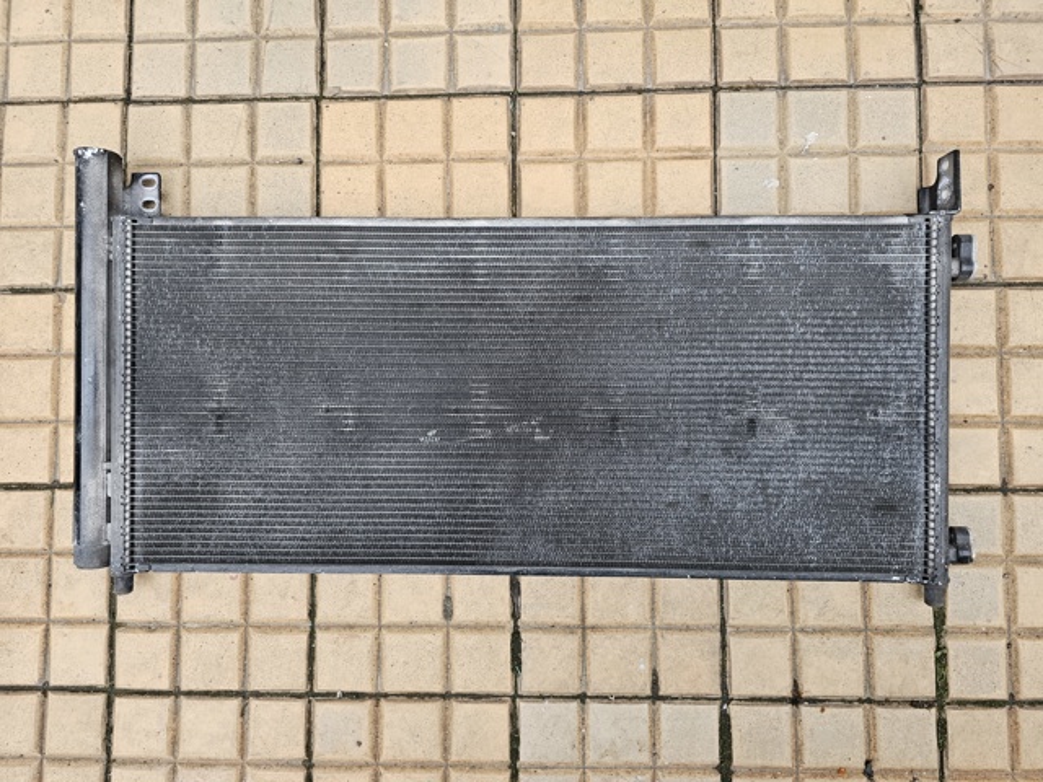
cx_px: 522
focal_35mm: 23
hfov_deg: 73.9
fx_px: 693
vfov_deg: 58.9
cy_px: 391
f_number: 1.7
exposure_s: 1/180
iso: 200
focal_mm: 6.3
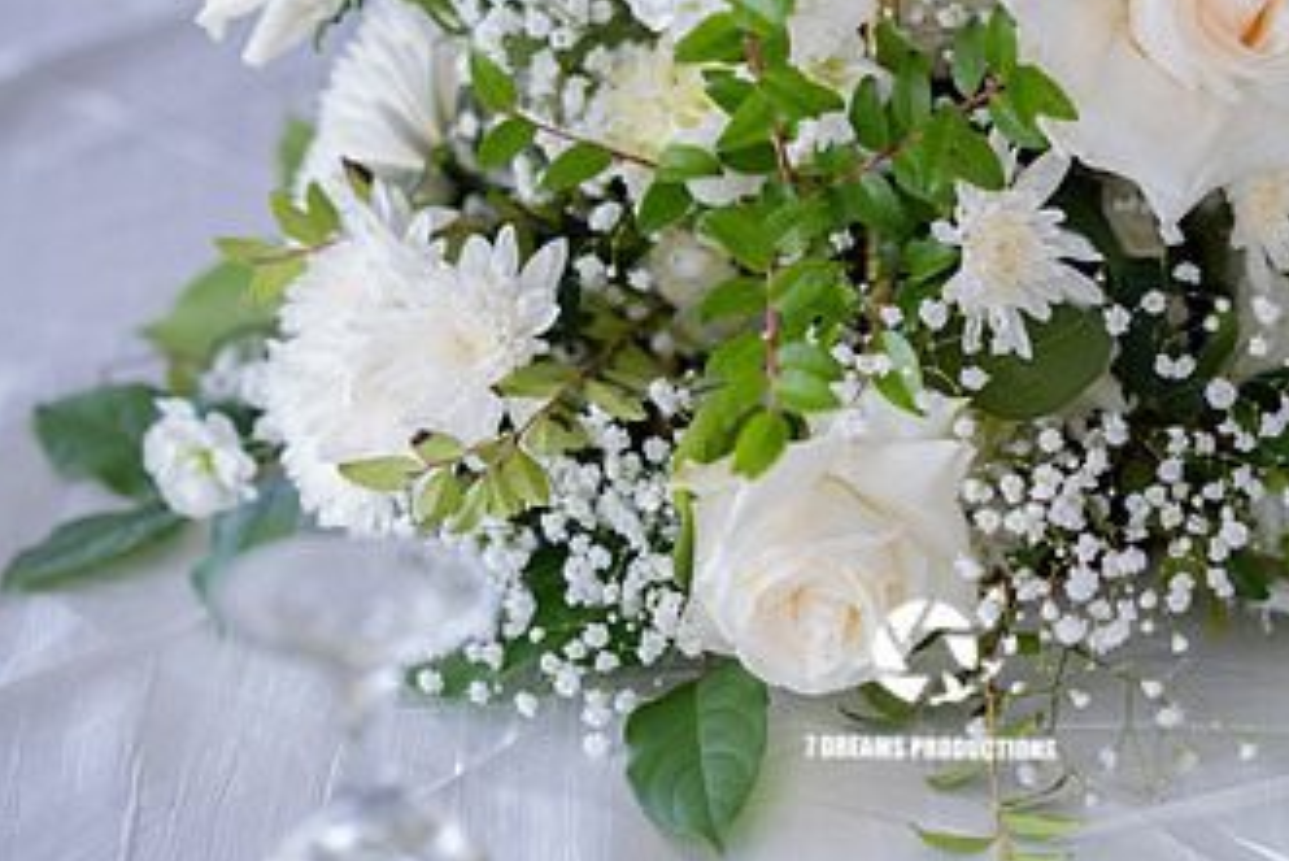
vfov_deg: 9.2
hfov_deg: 13.7
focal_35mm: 149
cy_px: 127
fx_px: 5337
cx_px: 931
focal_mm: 85
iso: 50
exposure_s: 1/200
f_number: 2
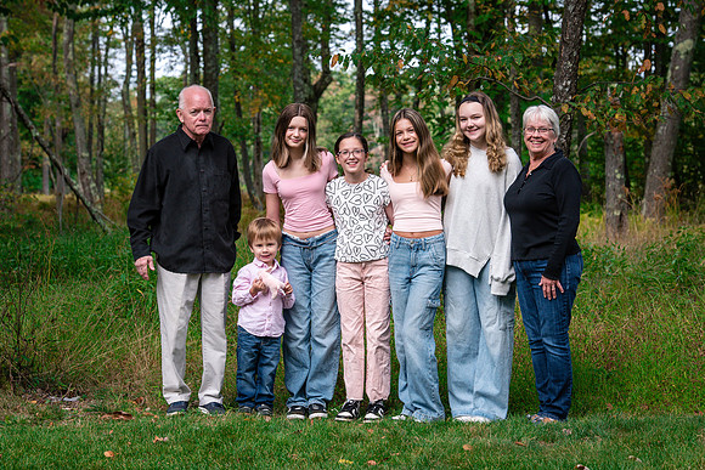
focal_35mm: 115
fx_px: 2259
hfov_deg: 17.7
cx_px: 353
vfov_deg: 11.9
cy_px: 242
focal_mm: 105
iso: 640
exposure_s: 1/500
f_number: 8
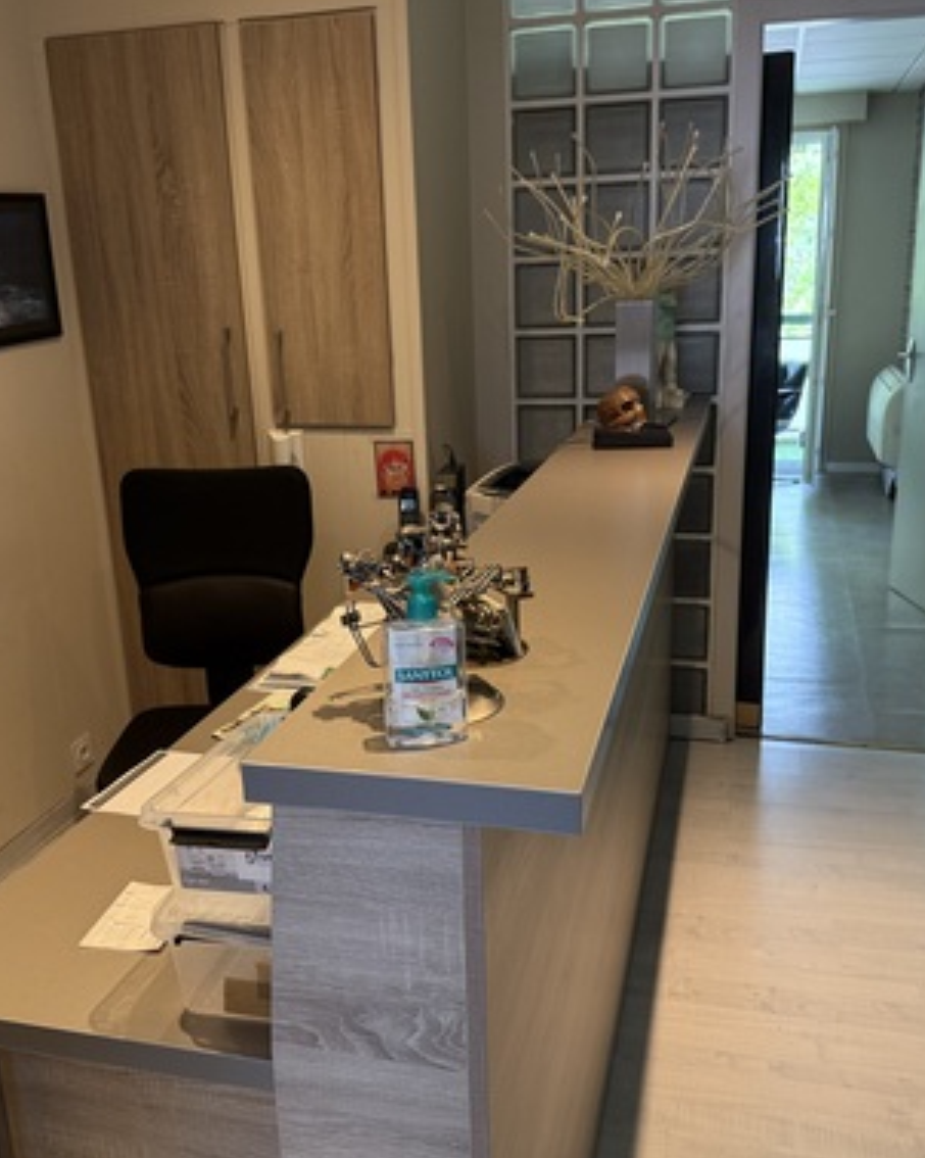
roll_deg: +2.0
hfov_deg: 45.8
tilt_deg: -16.0
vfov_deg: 55.7
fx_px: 1096
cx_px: 456
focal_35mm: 32
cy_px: 574
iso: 160
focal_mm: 6.76
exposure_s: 1/50
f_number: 1.78
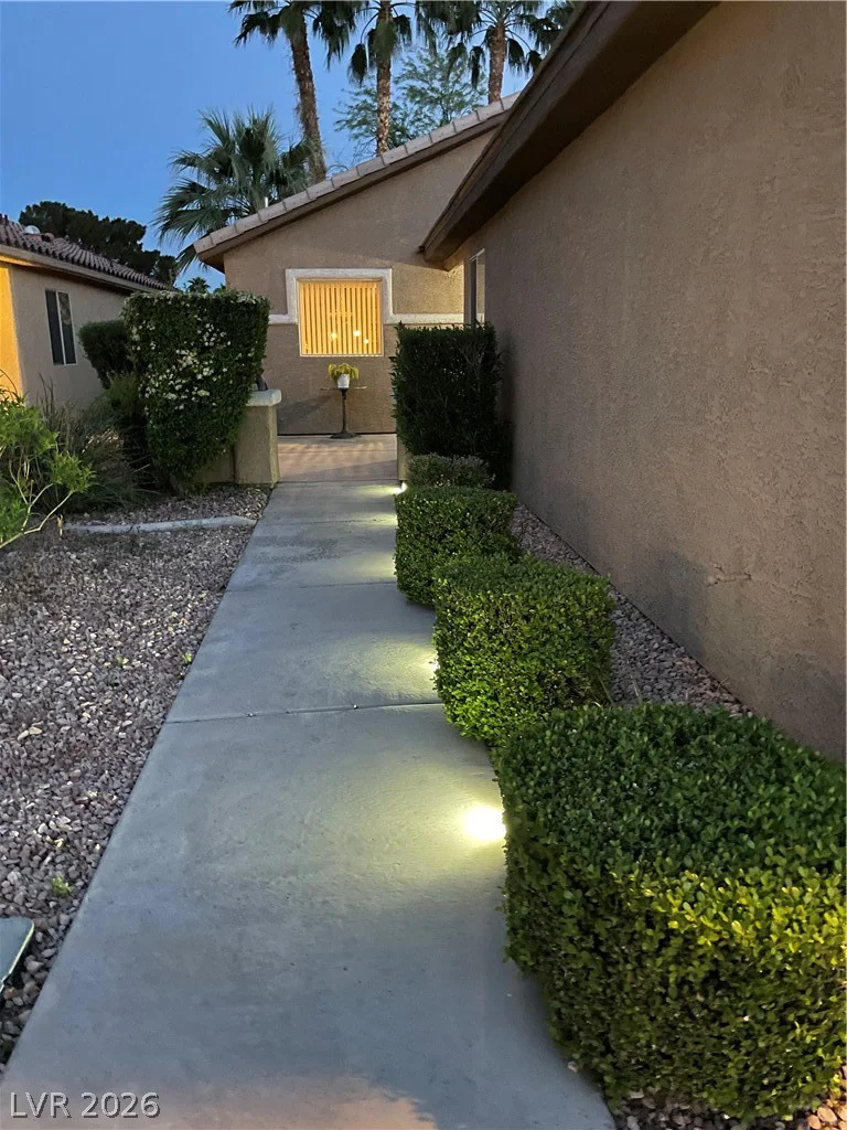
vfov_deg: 67.3
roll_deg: +1.1
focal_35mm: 26
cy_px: 565
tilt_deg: -13.7
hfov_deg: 53.1
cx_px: 424
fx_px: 848
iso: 500
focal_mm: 4.2
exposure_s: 1/12
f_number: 1.6
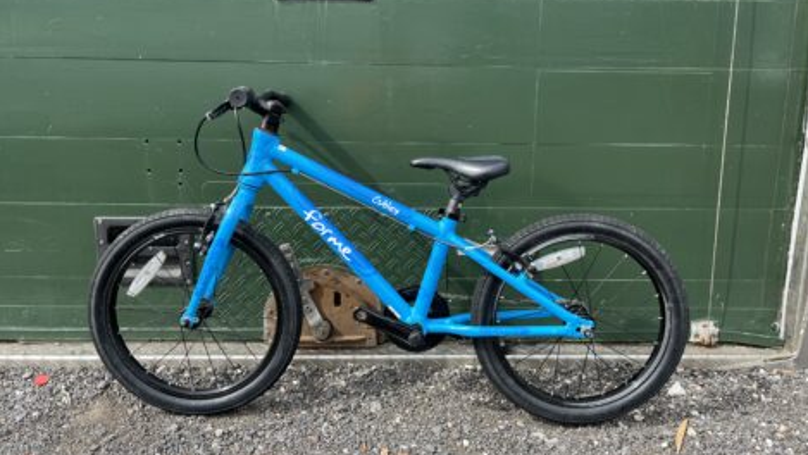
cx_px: 410
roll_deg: +0.4
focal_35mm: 29
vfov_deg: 40.2
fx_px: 621
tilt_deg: -11.2
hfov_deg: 66.1
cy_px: 203
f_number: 1.6
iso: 50
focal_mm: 5.1
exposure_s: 1/845
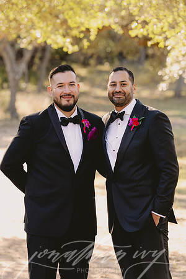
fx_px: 1294
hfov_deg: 8.2
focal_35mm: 167
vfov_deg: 12.3
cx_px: 93
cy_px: 140
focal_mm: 167
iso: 800
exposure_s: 1/250
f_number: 5
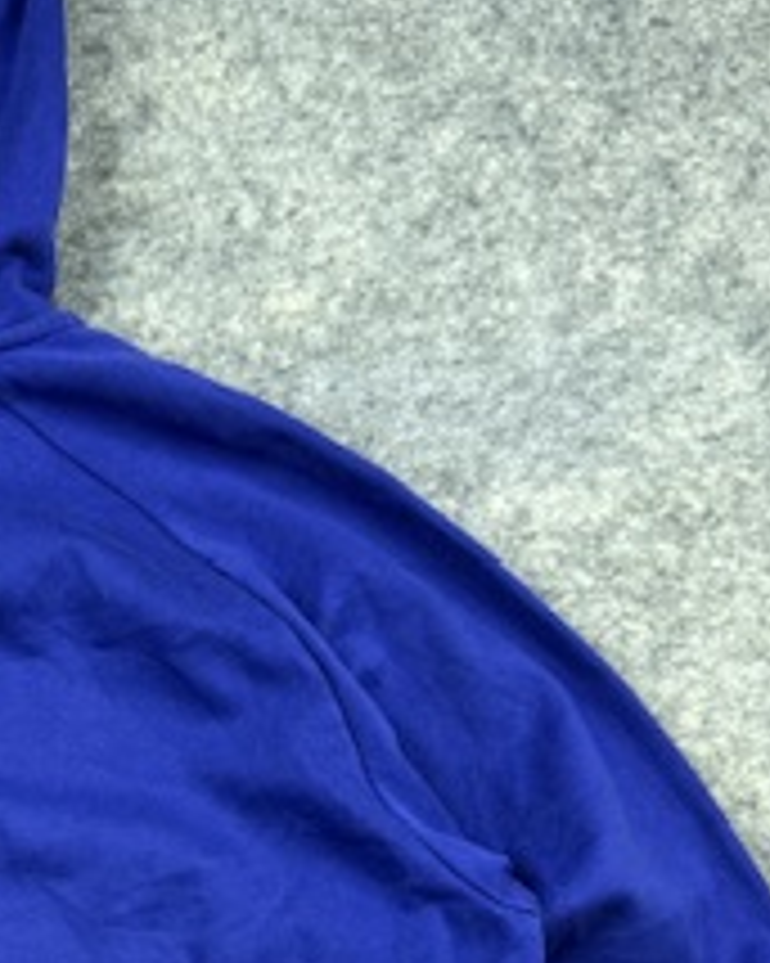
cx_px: -149
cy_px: 990
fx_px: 1995
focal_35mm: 70
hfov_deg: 20.5
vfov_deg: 25.6
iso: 80
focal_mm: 6.76
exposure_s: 1/100
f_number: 1.78
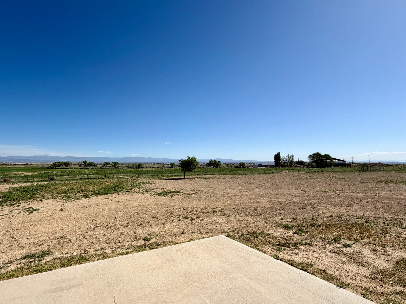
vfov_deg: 74.3
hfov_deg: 89.9
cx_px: 164
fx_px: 199
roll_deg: +0.6
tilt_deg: -3.2
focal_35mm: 17
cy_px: 174
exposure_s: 1/1399
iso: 20
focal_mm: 2.22
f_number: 2.2
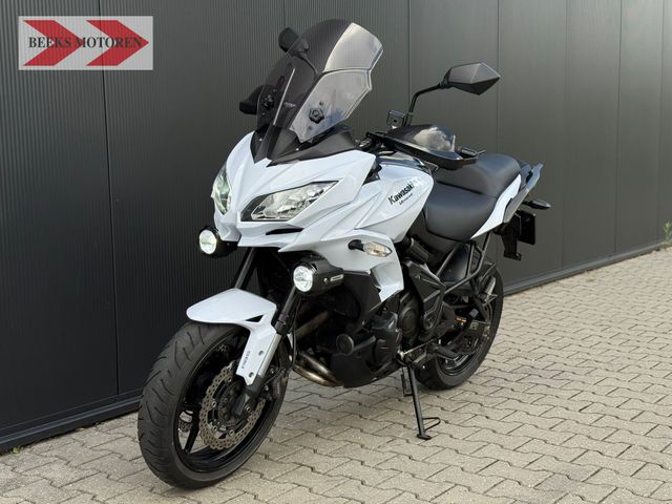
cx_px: 336
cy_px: 252
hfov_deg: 39.7
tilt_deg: -6.5
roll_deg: +1.3
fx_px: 932
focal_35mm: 48
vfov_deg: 30.3
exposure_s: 1/1264
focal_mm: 6.76
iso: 80
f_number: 1.78
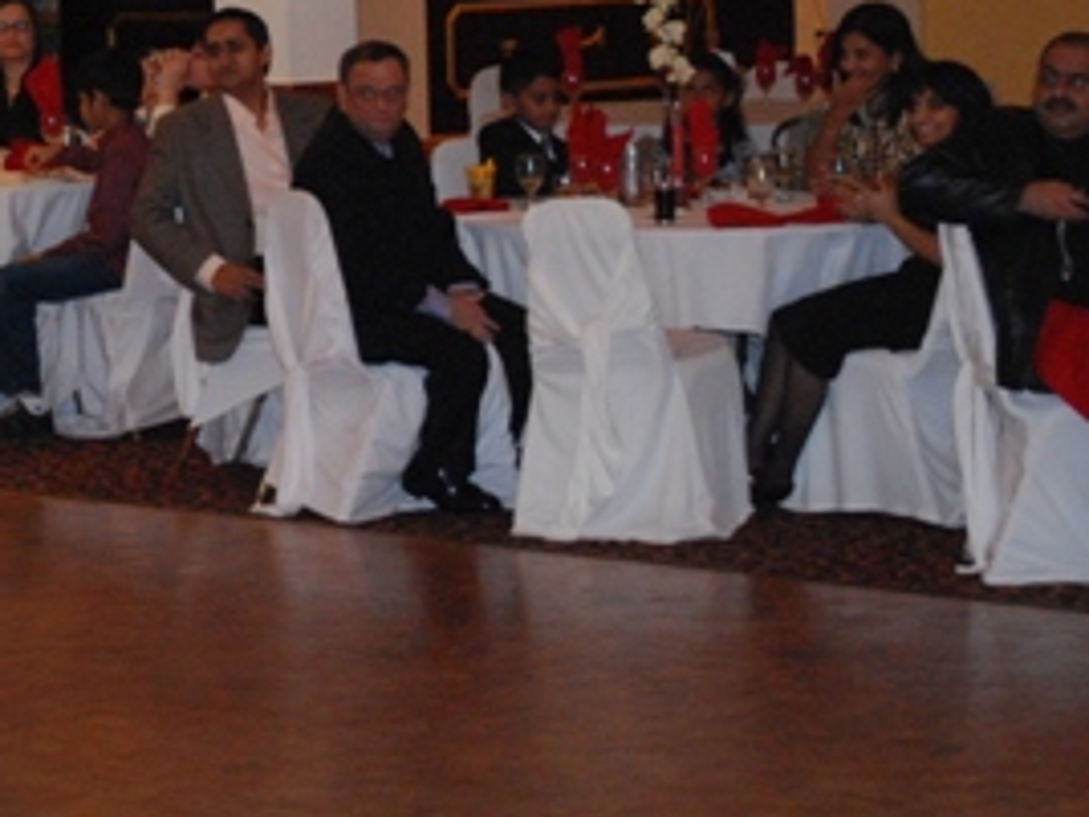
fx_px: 5065
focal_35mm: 161
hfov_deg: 12.1
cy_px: -85
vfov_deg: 9.1
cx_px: -124
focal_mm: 40
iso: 1250
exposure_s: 1/60
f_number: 5.3
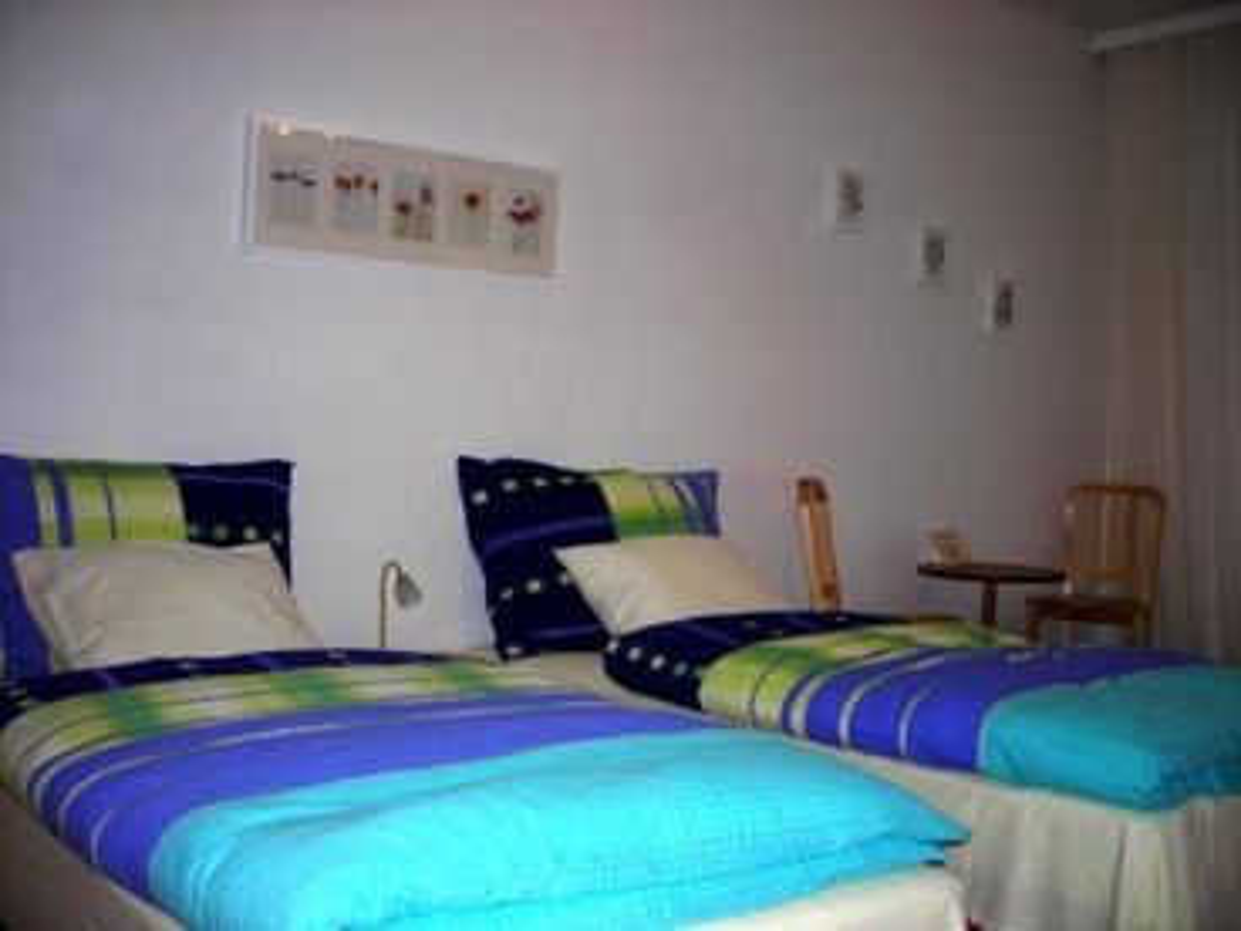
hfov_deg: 49.0
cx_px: 620
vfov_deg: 37.7
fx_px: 1362
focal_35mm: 38
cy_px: 466
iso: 50
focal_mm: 6.3
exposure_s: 1/60.1
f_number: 3.2
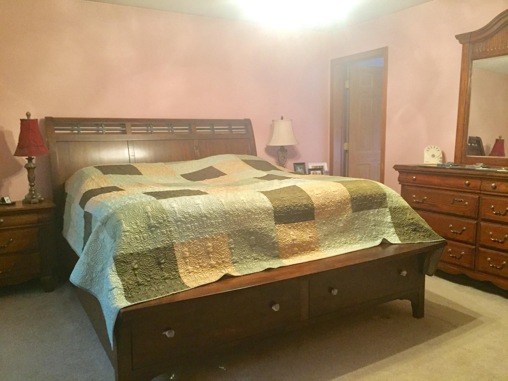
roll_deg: +0.6
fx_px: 426
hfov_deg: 61.7
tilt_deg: -7.6
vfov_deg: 48.2
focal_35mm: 29
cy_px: 190
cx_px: 254
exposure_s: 1/20
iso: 250
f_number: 2.2
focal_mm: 4.15
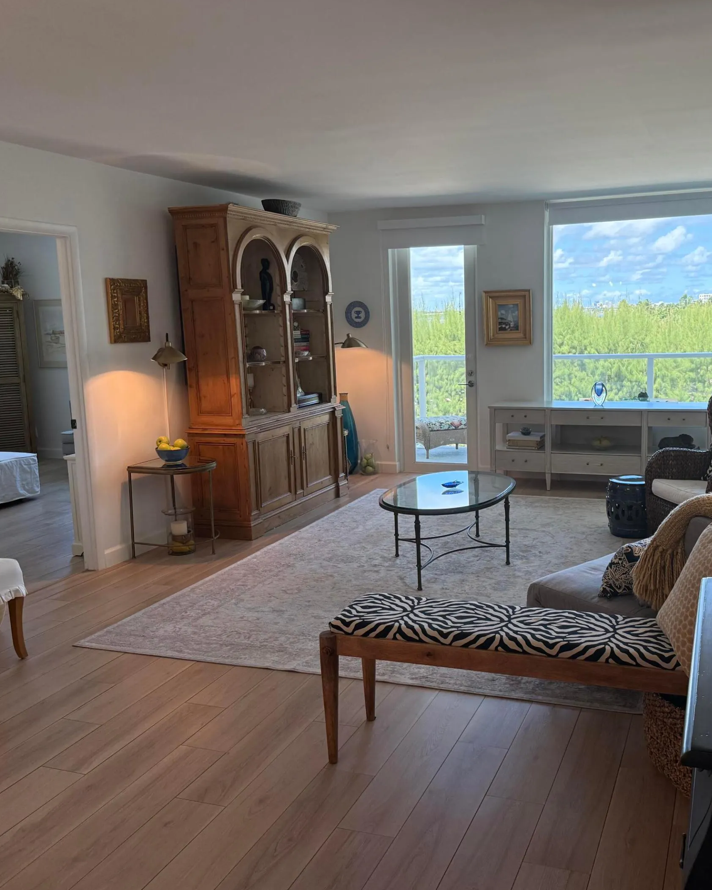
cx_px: 446
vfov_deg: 55.7
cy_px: 444
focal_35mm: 32
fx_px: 843
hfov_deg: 45.4
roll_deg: +0.8
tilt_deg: -7.7
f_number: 1.78
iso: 200
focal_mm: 6.76
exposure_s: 1/232
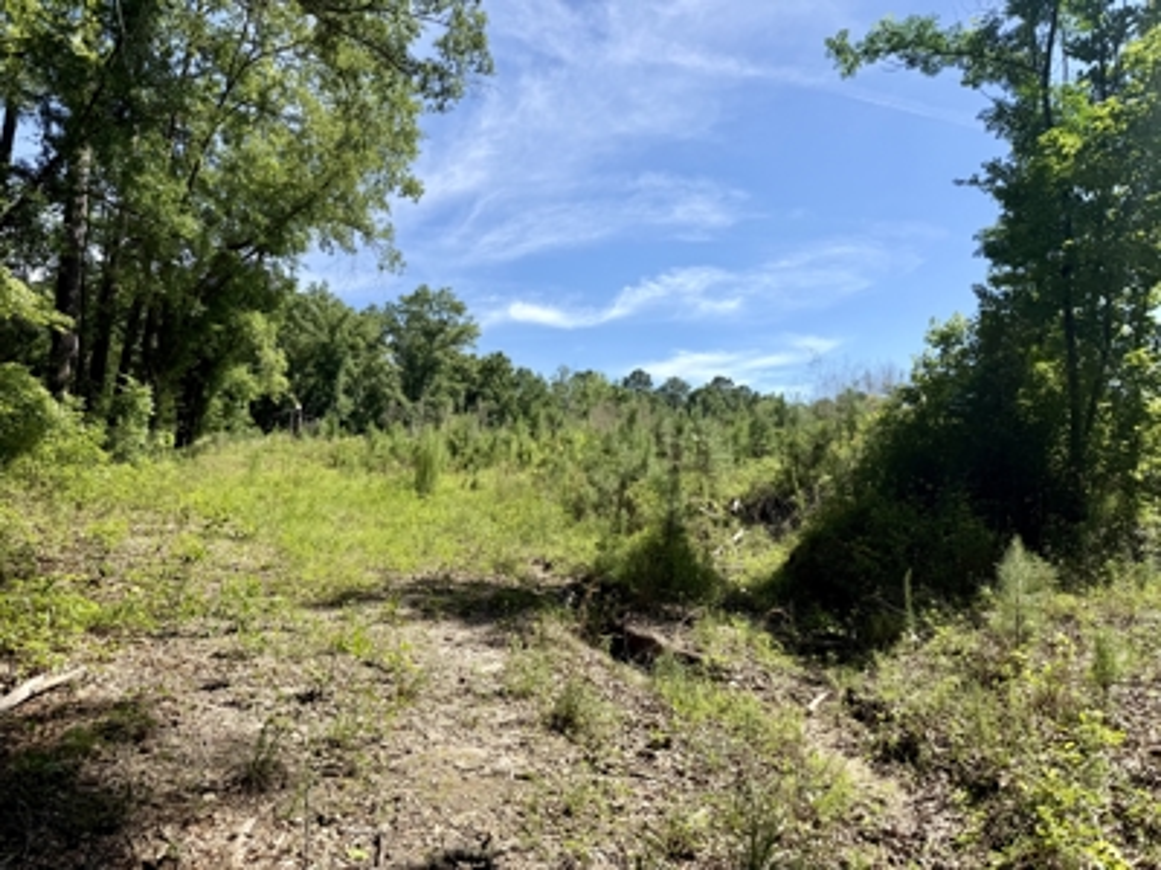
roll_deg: -1.4
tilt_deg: +8.7
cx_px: 580
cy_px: 435
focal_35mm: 24
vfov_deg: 56.8
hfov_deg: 71.6
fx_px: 805
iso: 80
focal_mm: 6.76
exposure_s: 1/3953
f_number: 1.78
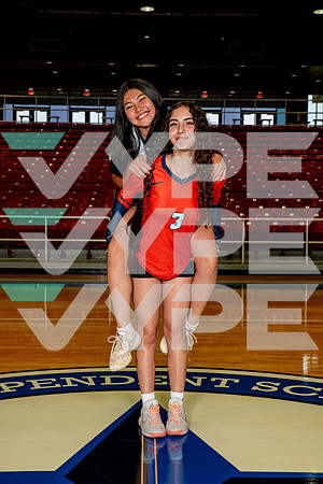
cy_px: 242
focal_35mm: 52
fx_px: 700
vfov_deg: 38.2
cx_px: 162
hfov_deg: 26.0
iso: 800
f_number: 7.1
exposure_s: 1/200
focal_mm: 52
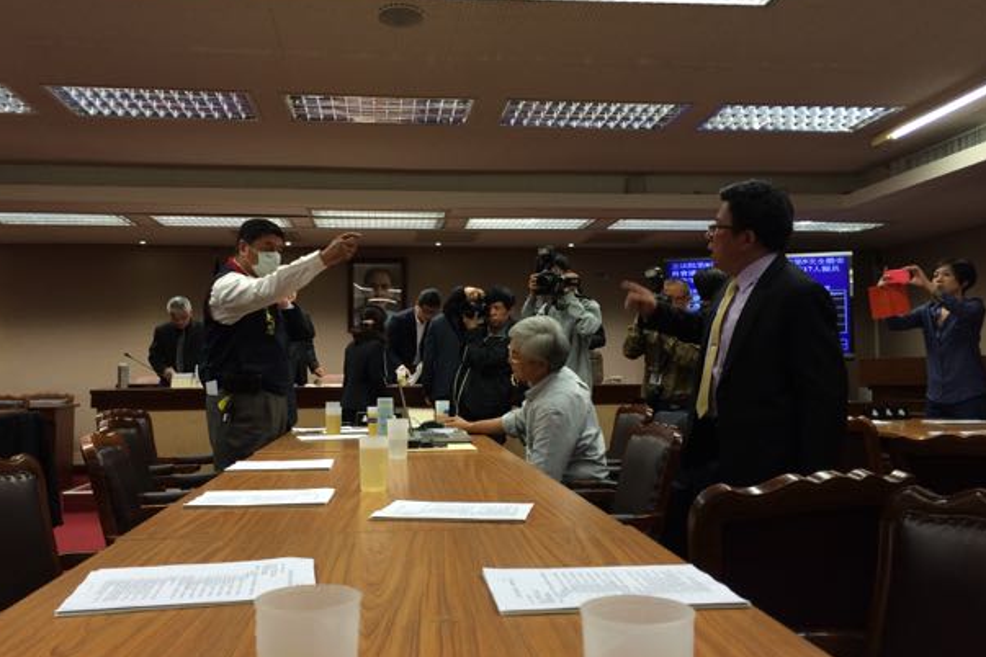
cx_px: 471
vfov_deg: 41.1
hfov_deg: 58.7
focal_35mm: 32
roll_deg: +1.3
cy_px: 322
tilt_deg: +3.1
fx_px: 876
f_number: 2.2
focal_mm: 4.15
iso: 32
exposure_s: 1/30
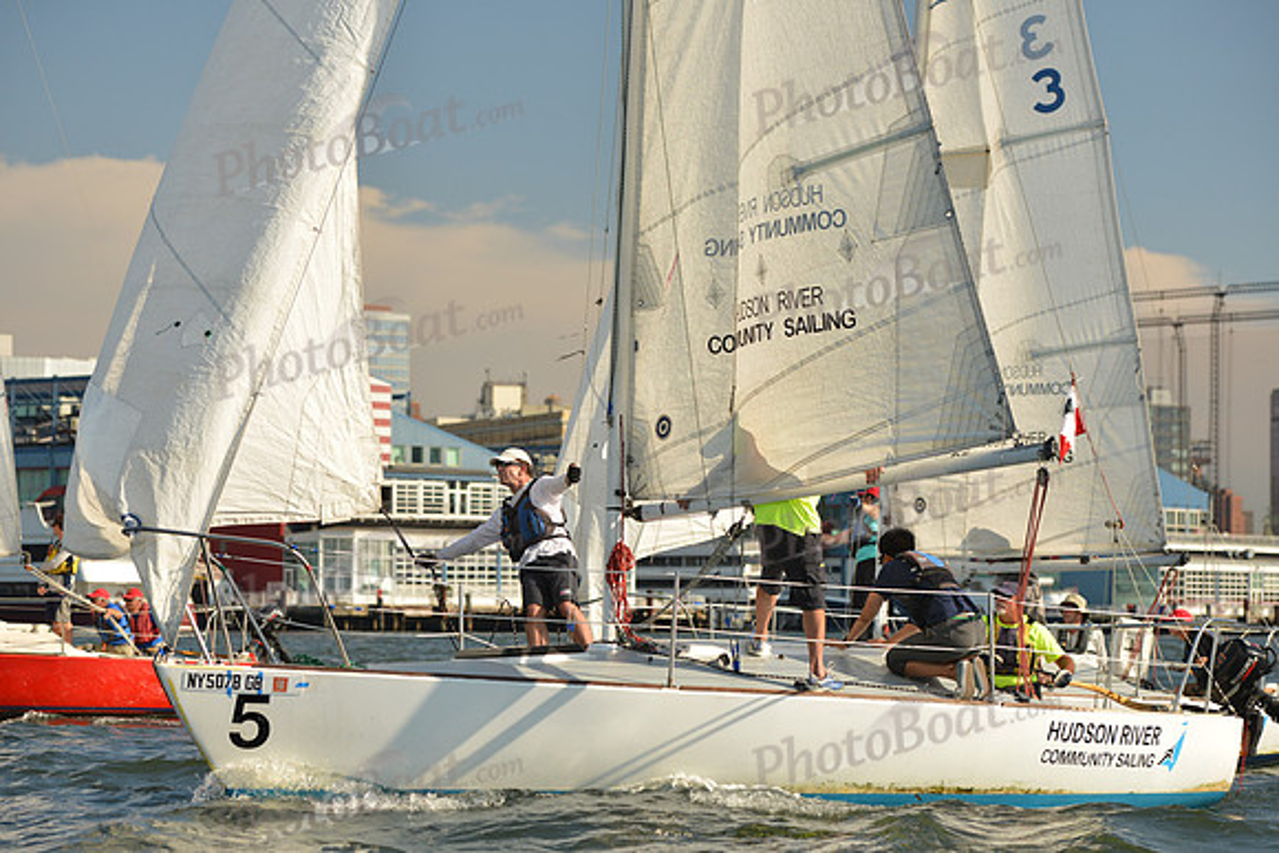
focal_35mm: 98
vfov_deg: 14.0
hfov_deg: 20.8
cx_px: 640
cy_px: 426
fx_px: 3482
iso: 400
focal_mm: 98
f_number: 4.5
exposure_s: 1/1250
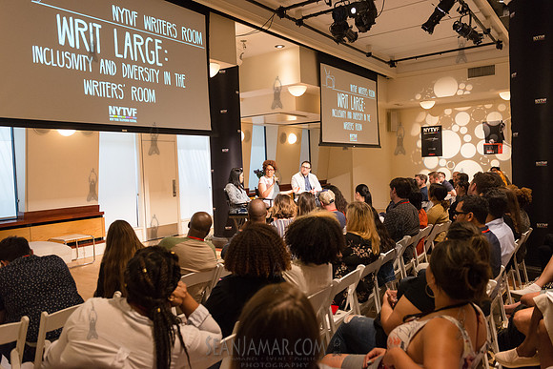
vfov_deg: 46.4
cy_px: 184
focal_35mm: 28
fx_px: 430
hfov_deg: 65.5
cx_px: 276
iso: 2500
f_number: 4
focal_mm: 28
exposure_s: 1/160
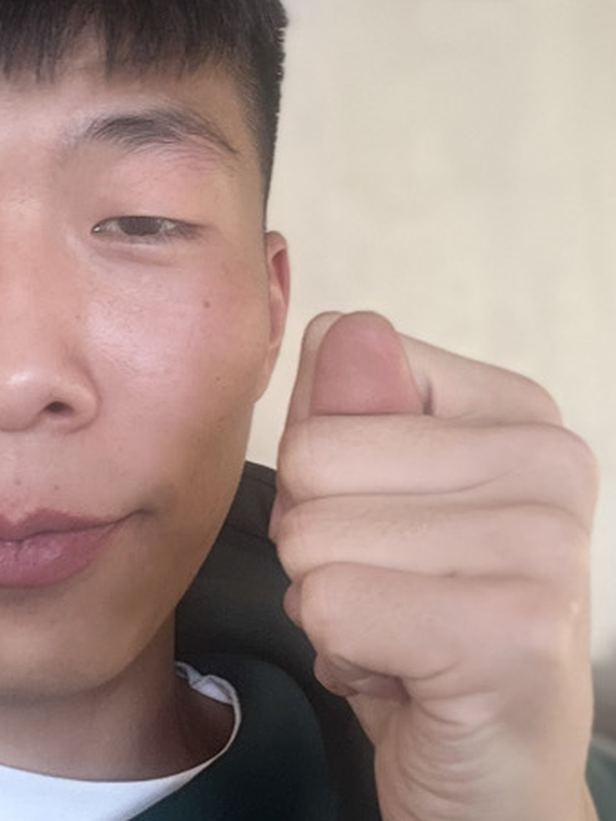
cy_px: 229
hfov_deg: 21.3
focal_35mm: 68
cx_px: 98
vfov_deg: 28.2
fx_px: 1613
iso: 100
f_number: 2.2
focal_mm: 2.71
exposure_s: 1/91
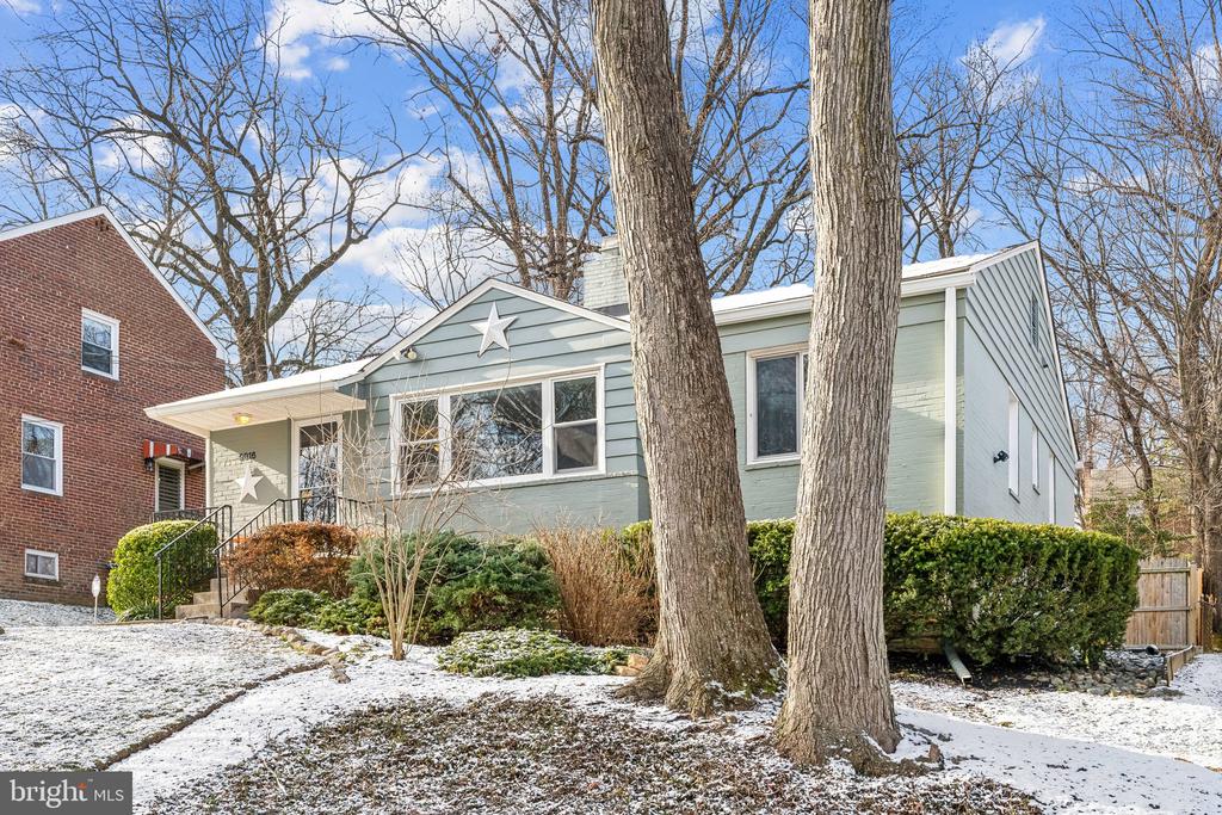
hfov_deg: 54.4
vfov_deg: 37.9
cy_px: 408
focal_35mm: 35
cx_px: 611
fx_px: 1188
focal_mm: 35
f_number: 7.1
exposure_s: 1/200
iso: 200
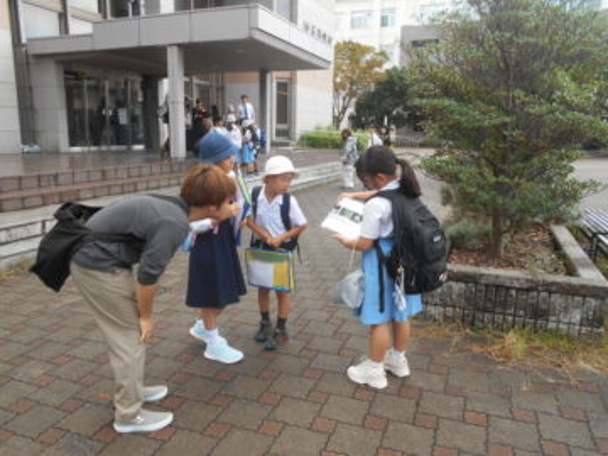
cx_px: 304
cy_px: 228
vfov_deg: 53.1
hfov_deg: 67.3
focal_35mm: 26
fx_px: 457
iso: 80
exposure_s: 1/100
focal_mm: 4.6
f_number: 3.2
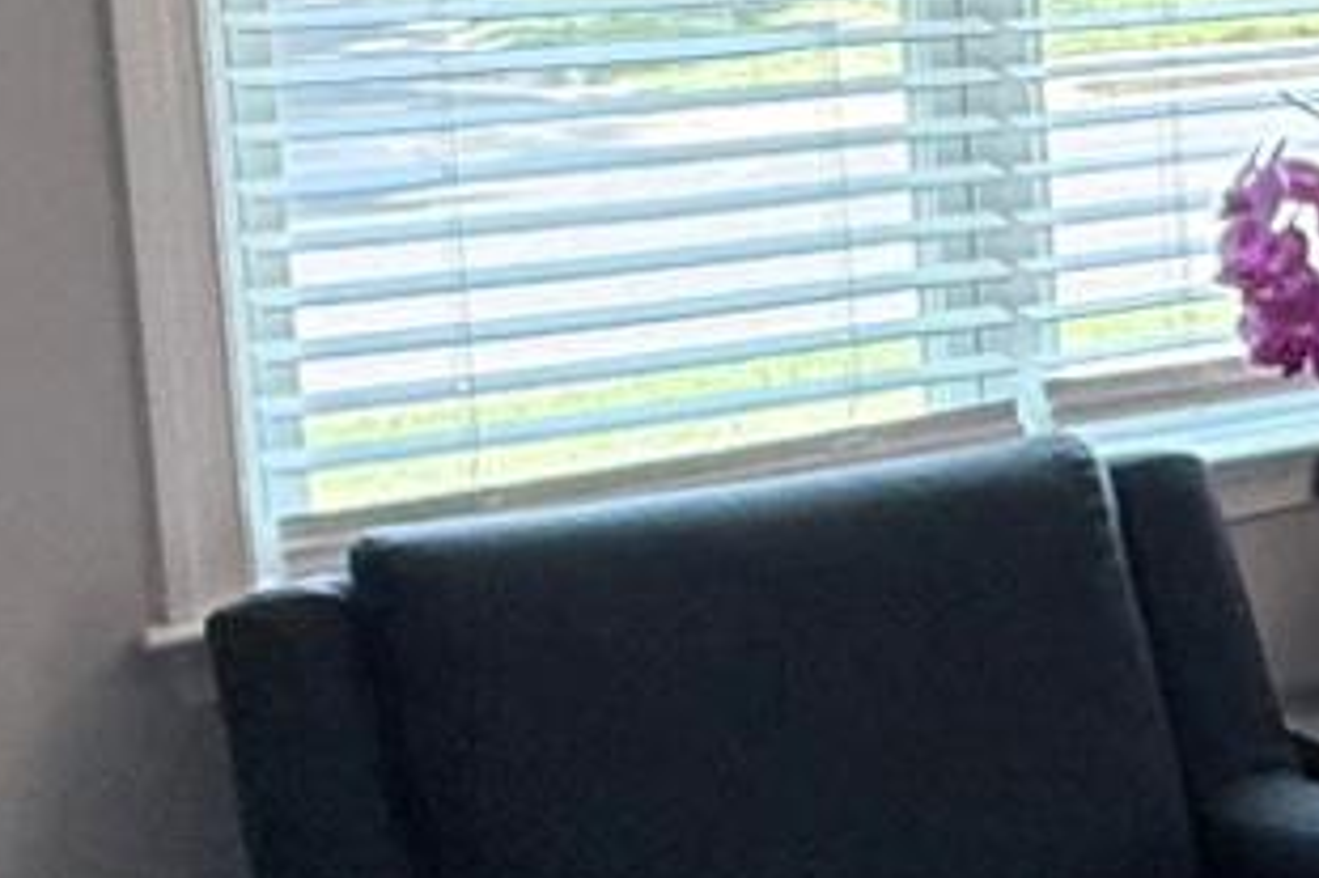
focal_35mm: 96
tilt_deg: -6.1
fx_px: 3515
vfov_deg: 14.1
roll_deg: +0.3
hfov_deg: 15.2
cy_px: 51
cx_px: 2918
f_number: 2.2
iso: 250
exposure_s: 1/120
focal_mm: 2.22
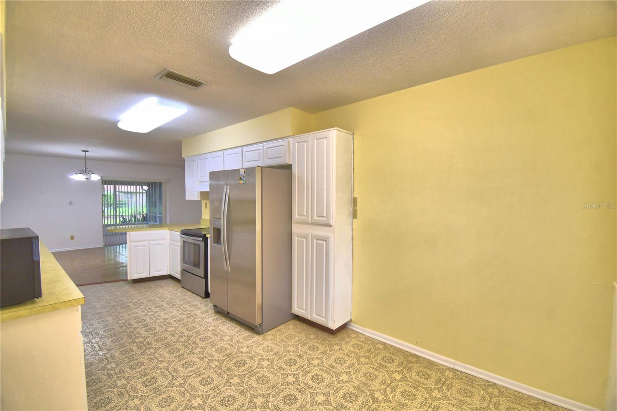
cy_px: 206
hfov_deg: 100.4
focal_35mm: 15
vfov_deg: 77.3
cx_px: 308
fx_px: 257
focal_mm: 10
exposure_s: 1/125
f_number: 4.5
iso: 280
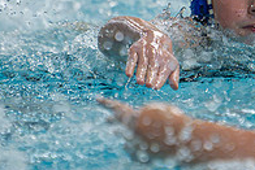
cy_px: -9
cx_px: 188
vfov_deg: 1.1
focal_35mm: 1234
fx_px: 8747
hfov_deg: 1.7
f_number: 4
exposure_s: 1/1000
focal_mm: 280
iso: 7200
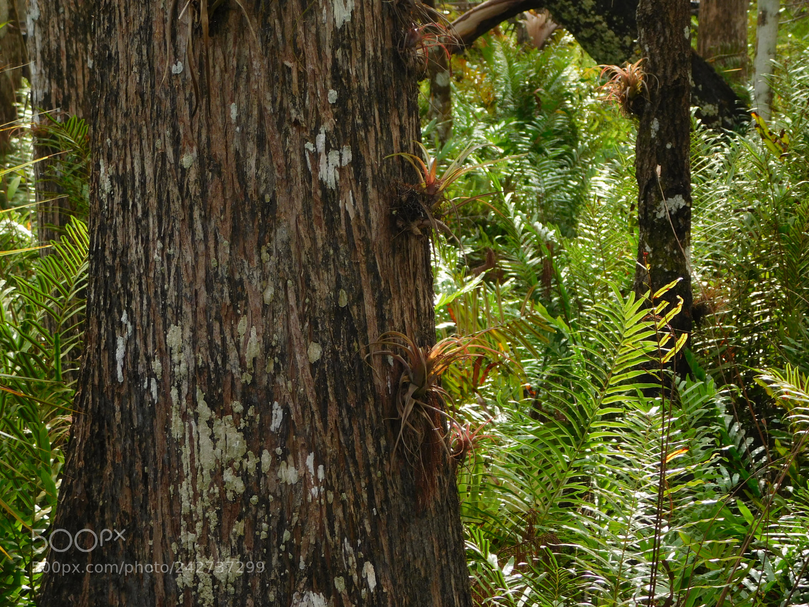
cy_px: 304
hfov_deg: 17.1
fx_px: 2688
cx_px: 404
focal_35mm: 115
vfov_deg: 12.9
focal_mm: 20.3
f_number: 4.8
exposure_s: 1/200
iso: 125
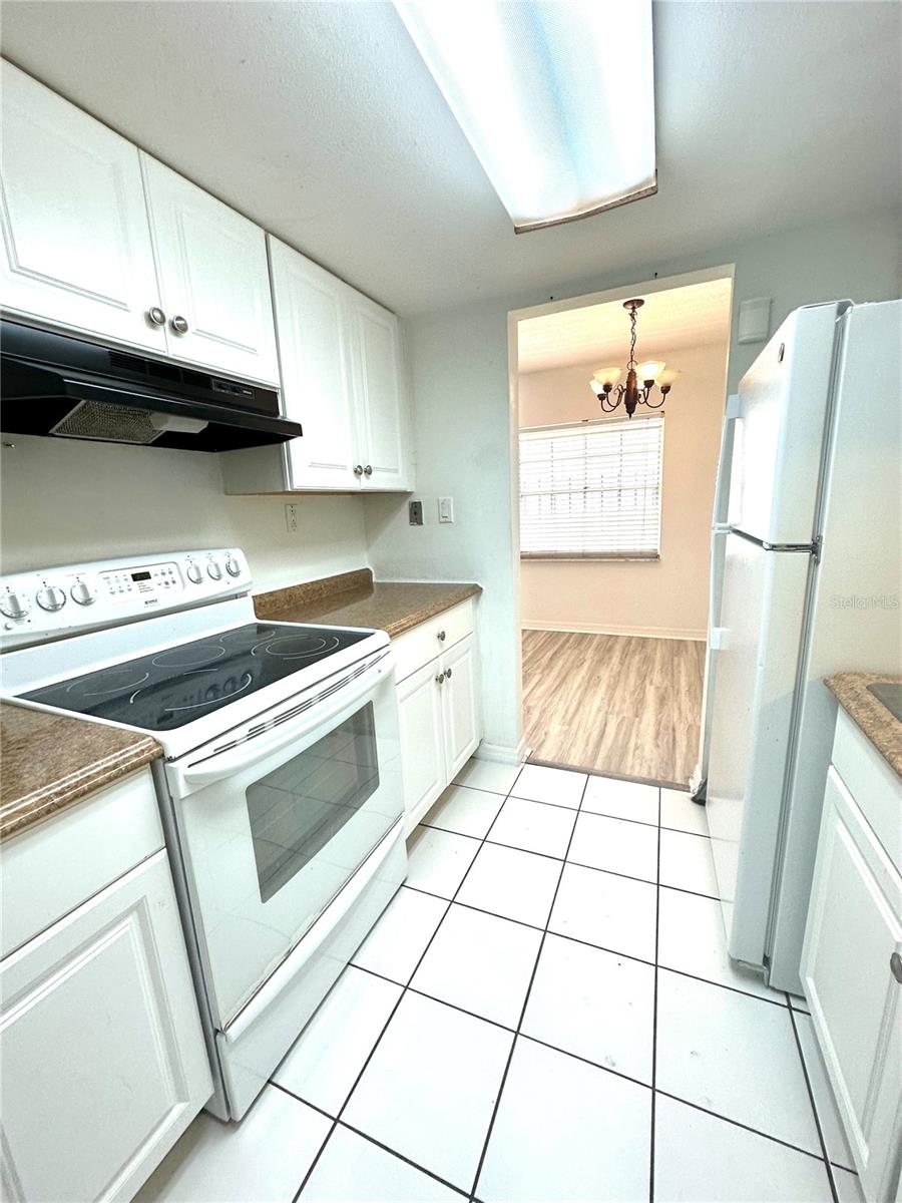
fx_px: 486
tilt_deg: -10.8
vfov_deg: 102.1
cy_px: 602
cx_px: 451
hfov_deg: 85.7
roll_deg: +4.0
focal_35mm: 14
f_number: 2.2
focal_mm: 2.22
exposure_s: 1/120
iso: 100
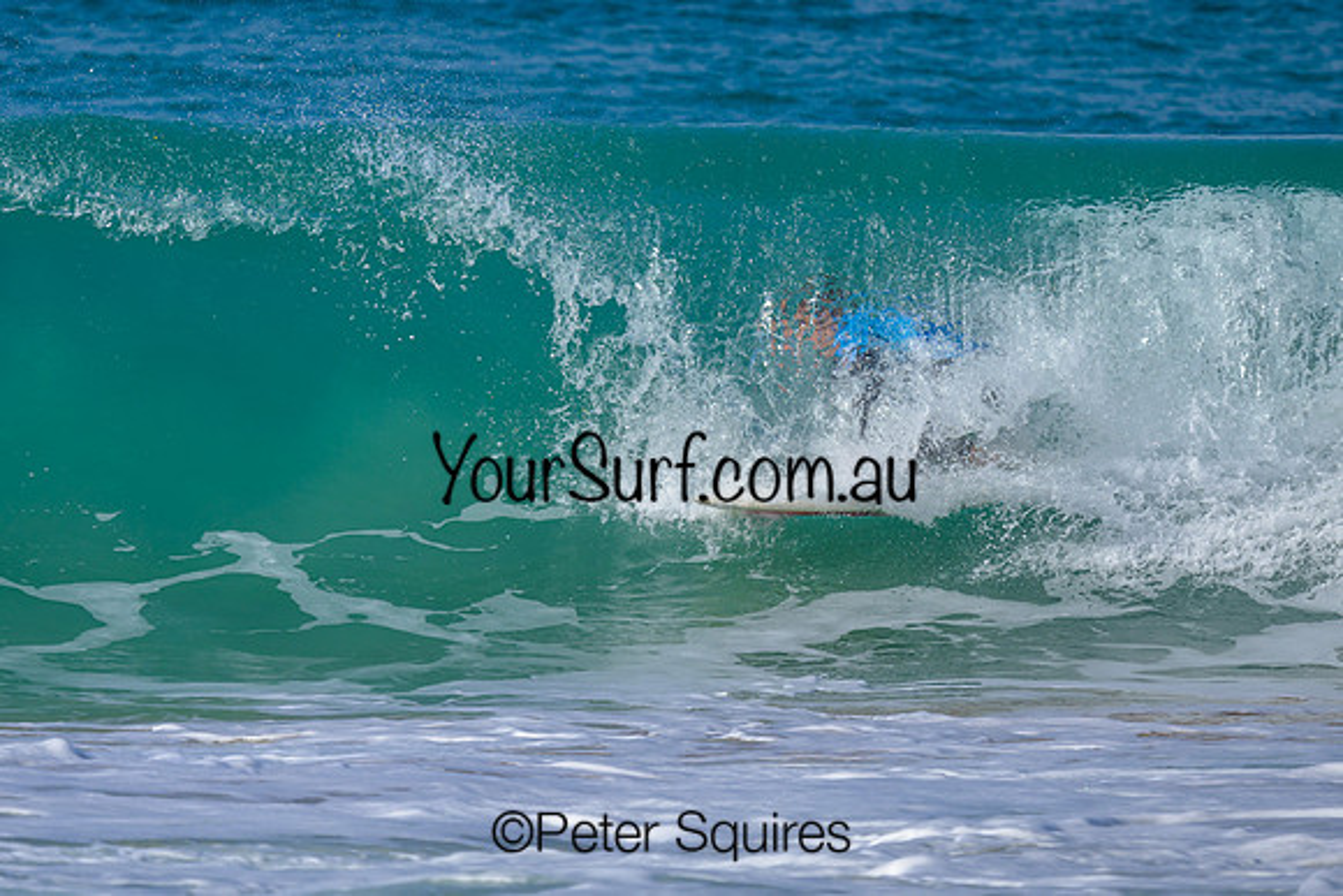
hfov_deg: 1.9
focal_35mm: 1098
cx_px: 589
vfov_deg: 1.3
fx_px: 40984
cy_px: 416
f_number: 6.3
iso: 250
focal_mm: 800
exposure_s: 1/2000
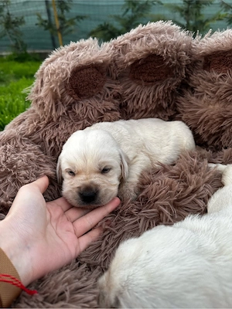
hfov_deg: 56.8
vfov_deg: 71.6
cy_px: 154
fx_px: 214
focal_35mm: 24
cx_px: 116
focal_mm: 6.86
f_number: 1.78
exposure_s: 1/121
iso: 200
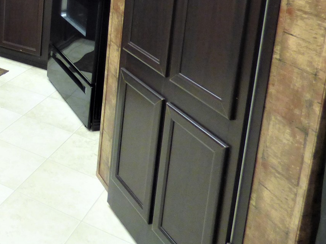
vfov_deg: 27.8
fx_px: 452
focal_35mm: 48
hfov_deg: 34.5
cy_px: -22
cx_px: -28
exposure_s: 1/15
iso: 400
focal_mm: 3.58
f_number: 2.8
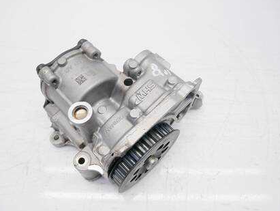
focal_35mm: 28
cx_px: 125
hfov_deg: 63.2
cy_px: 120
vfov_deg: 49.7
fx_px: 227
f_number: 4
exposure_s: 1/125
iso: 200
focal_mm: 12
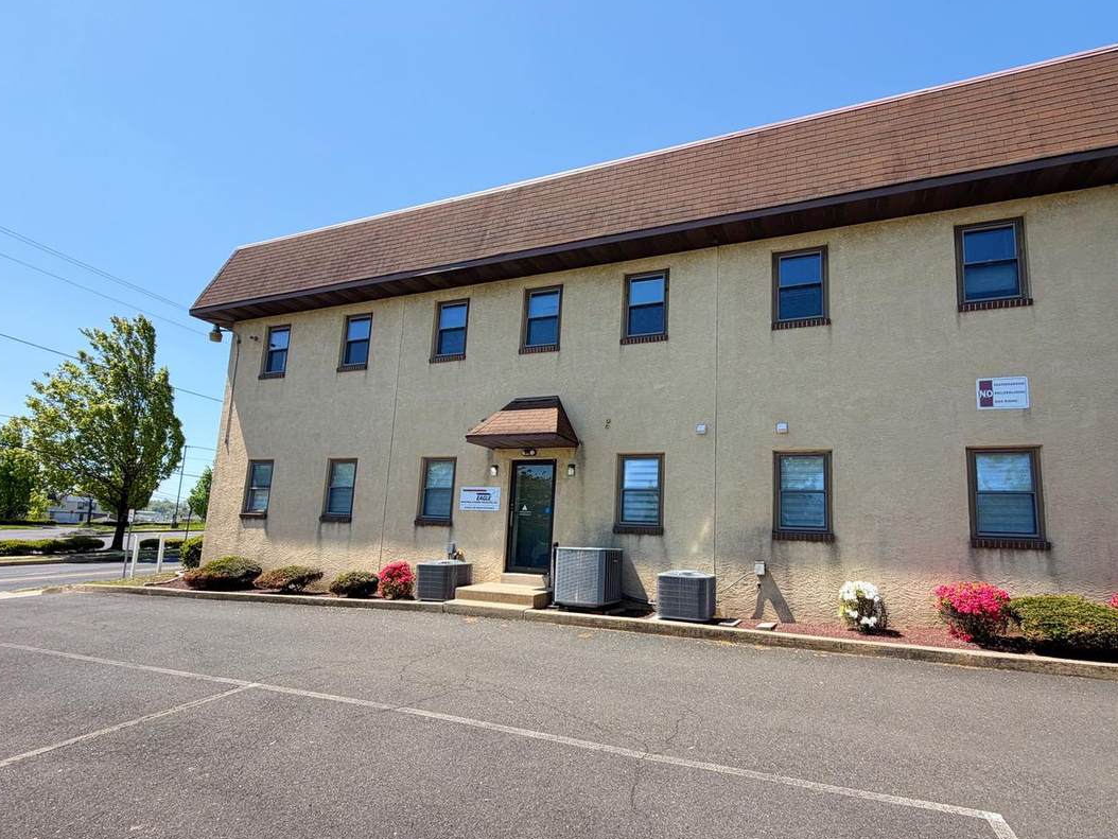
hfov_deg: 90.8
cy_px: 462
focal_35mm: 17
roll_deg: -2.3
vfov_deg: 74.5
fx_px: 549
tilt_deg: +8.0
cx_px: 602
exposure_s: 1/770
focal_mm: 2.22
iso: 32
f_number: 2.2
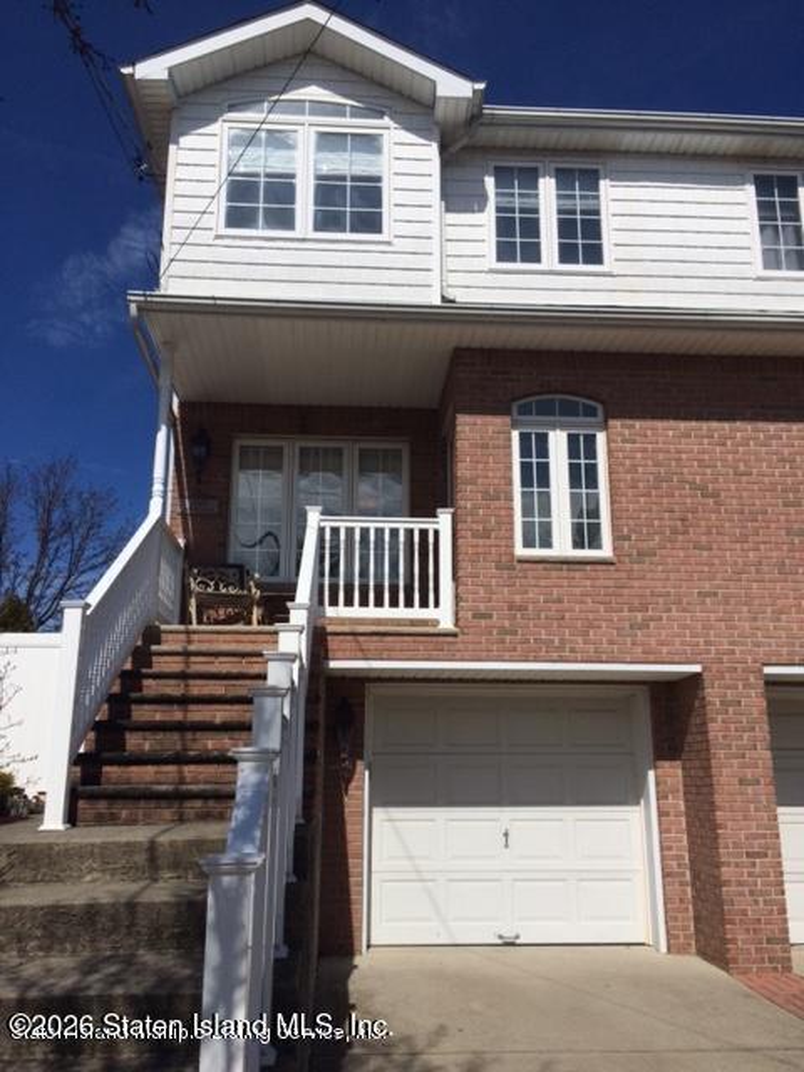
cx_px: 402
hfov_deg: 48.2
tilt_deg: +12.4
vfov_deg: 61.7
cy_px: 536
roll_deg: +0.0
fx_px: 898
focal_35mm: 29
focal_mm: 4.15
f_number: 2.2
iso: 40
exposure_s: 1/6849
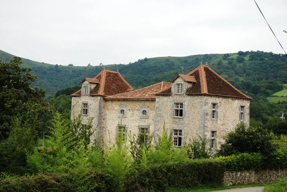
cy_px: 96
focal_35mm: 60
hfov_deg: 33.4
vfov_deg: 22.7
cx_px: 144
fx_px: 479
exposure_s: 1/160
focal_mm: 40
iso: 100
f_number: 6.3
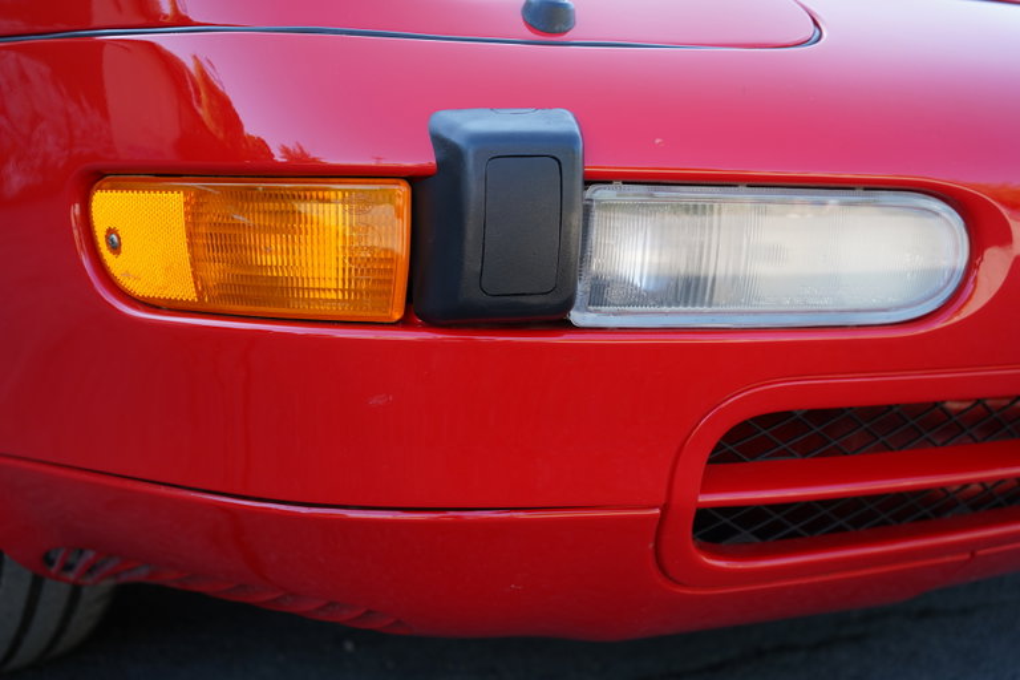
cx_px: 510
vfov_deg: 30.5
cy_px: 340
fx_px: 1247
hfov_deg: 44.5
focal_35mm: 44
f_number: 4.5
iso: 250
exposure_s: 1/160
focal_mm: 44
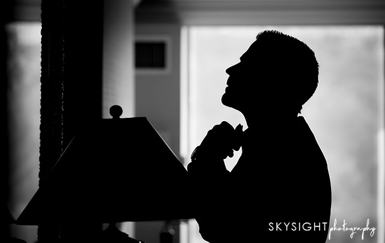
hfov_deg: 13.5
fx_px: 1629
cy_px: 111
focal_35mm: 155
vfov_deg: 8.6
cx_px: 200
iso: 1000
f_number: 5
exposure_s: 1/500
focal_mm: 145
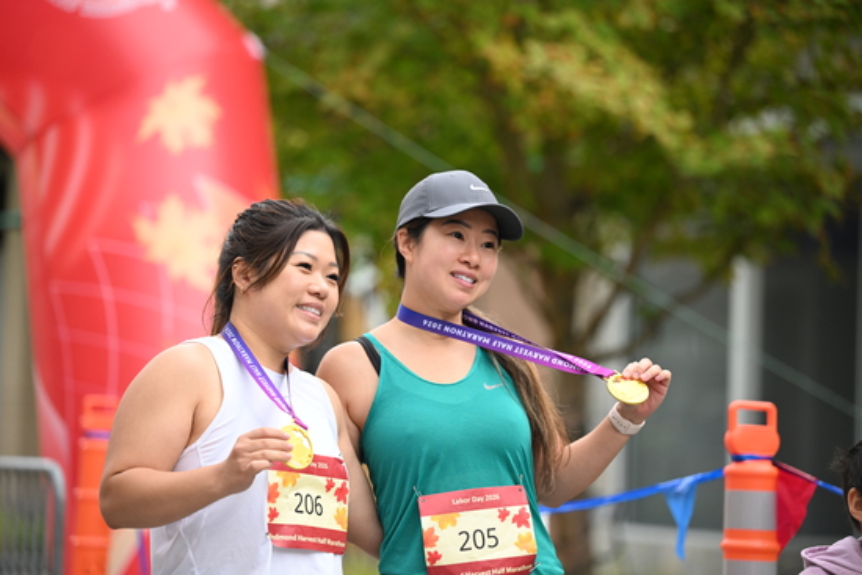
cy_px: 288
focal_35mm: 130
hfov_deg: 15.8
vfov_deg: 10.6
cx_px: 431
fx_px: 3113
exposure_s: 1/1600
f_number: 2.8
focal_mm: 130
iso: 640
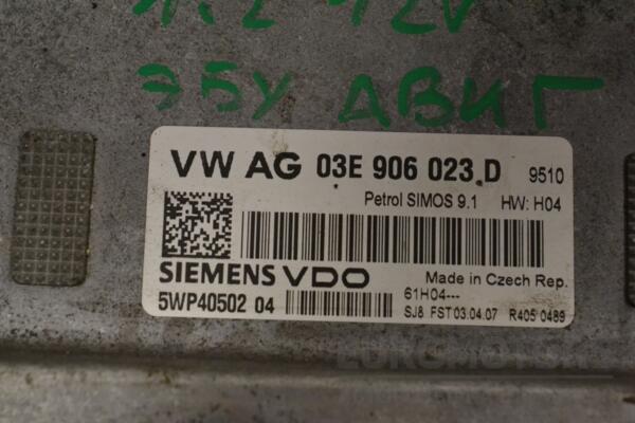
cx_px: 318
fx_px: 1455
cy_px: 212
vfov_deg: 16.6
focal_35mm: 82
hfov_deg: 24.6
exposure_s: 1/500
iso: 3200
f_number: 11
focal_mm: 55
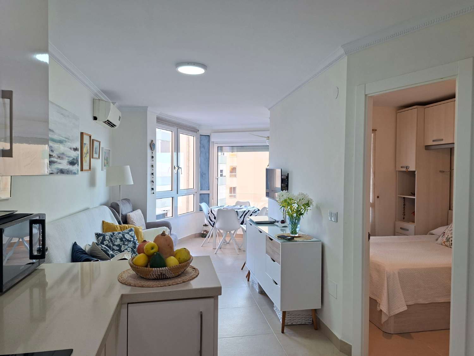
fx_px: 315
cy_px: 178
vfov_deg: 58.9
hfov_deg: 73.9
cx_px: 237
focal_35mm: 23
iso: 64
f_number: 1.8
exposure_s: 1/100
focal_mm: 5.54
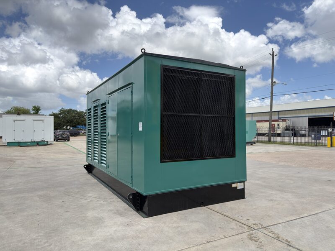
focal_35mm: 24
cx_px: 168
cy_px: 126
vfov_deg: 56.8
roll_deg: +0.9
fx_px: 232
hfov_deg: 71.6
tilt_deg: +1.2
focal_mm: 6.76
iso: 80
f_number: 1.78
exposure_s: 1/4739
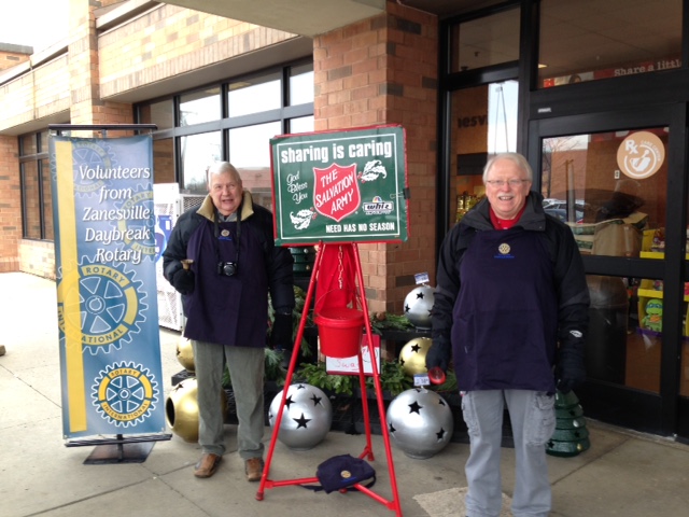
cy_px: 258
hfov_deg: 55.4
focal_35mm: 33
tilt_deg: -6.1
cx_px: 344
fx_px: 657
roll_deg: -1.1
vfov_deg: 42.9
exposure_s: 1/24
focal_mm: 4.12
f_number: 2.4
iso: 50
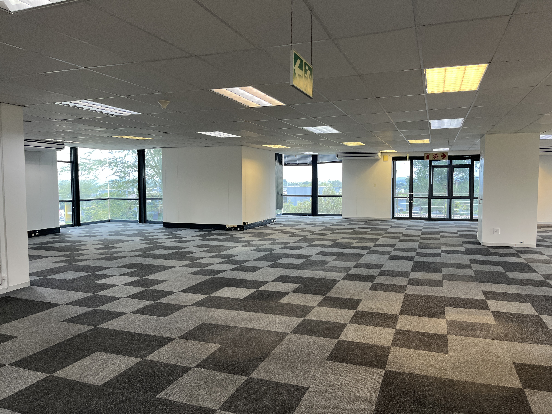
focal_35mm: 26
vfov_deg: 53.1
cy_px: 207
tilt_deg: -5.0
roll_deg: -0.5
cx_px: 276
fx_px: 415
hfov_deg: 67.3
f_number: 1.6
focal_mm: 5.1
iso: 125
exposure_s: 1/100
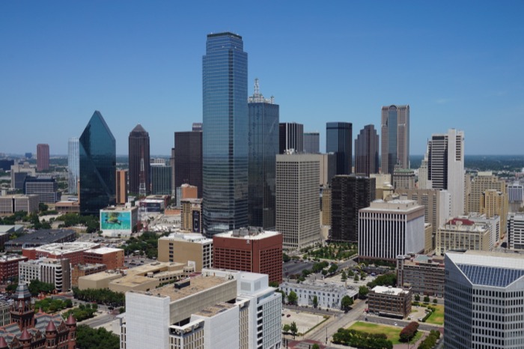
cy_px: 174
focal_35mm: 38
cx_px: 262
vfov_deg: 35.5
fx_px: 546
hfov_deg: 51.3
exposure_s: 1/200
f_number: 11
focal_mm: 25
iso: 100
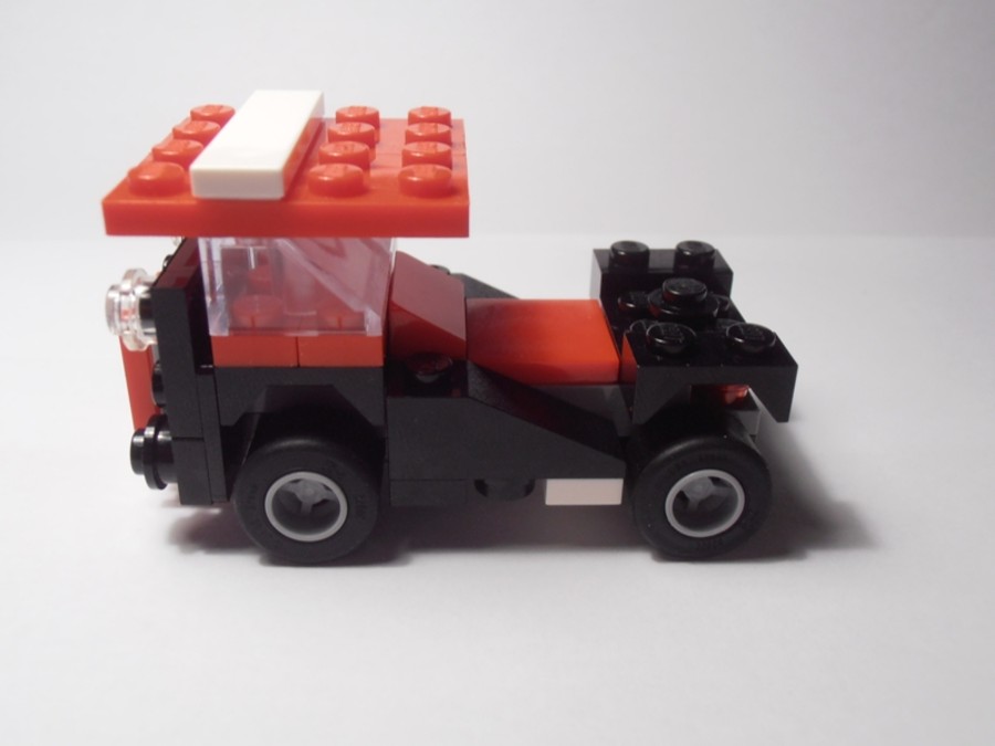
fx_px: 1064
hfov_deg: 50.1
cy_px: 373
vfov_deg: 38.7
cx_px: 498
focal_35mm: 37
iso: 100
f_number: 3.9
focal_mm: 6.61
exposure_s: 1/40
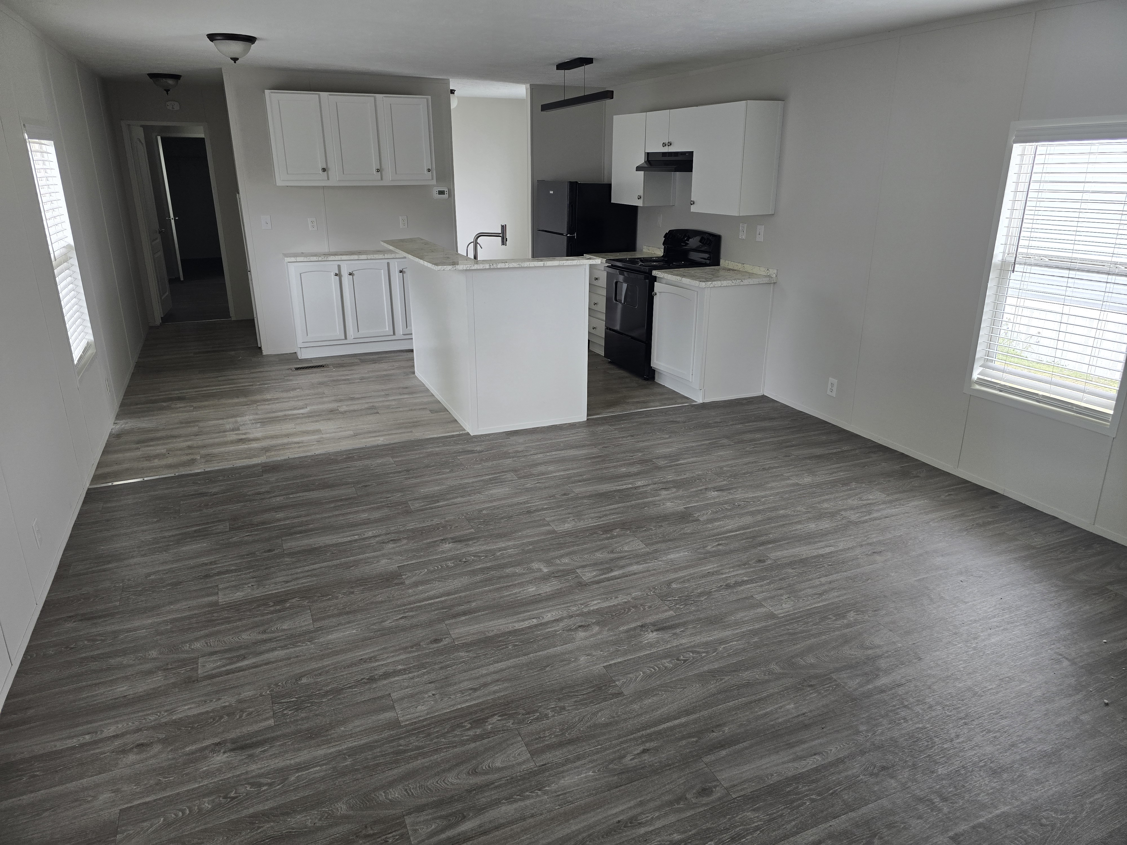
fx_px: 749
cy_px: 422
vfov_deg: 58.9
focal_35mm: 23
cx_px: 564
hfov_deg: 73.9
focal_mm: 6.3
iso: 100
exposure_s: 1/180
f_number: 1.7
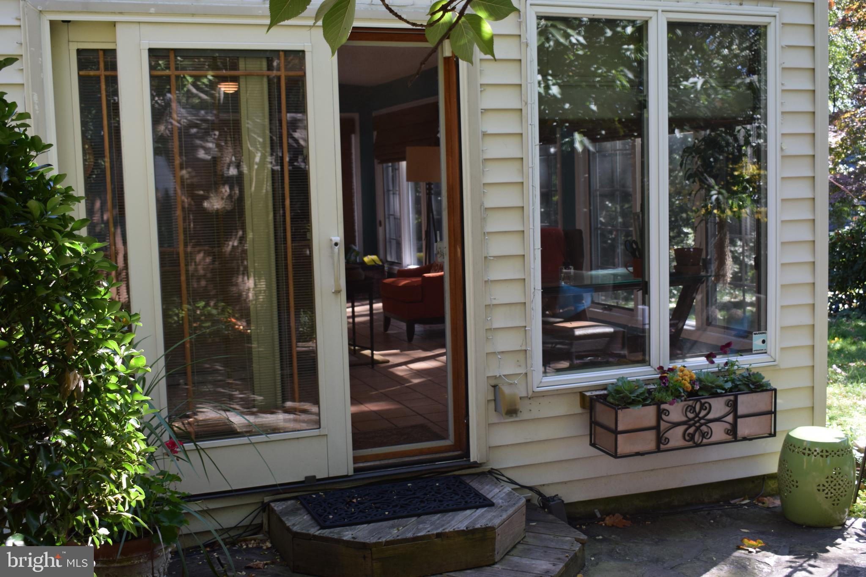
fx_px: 1010
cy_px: 288
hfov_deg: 46.4
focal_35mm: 42
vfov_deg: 31.9
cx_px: 433
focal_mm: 28
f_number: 6.3
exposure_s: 1/160
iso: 400
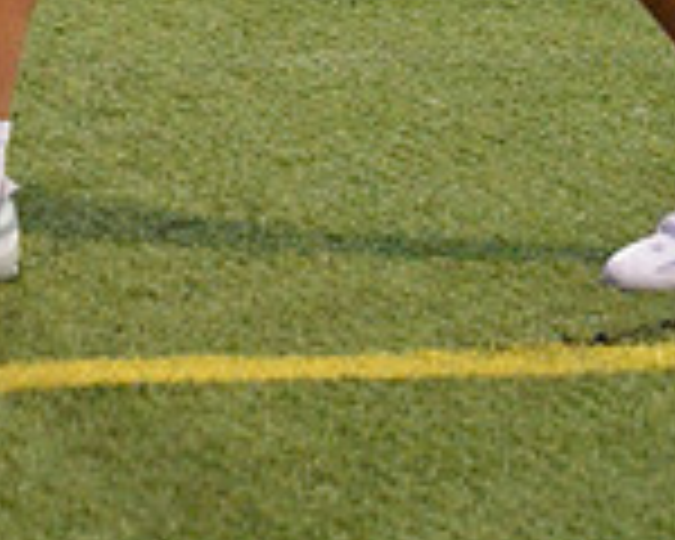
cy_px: -644
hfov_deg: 4.4
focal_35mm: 435
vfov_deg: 3.5
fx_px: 8690
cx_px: 333
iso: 5600
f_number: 4.5
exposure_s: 1/500
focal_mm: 80
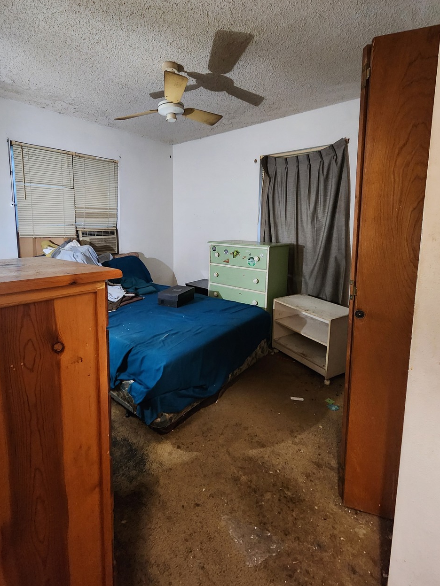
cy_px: 259
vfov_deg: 97.7
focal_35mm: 15
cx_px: 192
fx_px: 254
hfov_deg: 81.3
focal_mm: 2.2
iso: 800
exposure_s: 1/24
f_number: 2.2
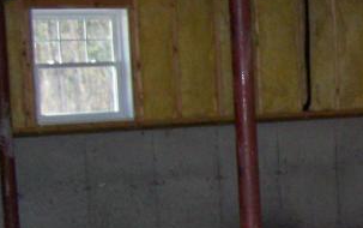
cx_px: 527
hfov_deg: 14.4
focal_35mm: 136
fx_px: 1347
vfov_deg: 9.6
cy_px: 223
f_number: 2.8
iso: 160
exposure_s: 1/60
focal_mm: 6.3
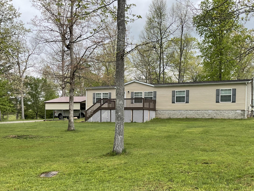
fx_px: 293
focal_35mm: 40
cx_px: 151
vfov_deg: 35.6
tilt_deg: +0.5
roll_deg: -0.2
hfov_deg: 46.6
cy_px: 126
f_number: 1.8
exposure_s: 1/883
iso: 16
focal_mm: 3
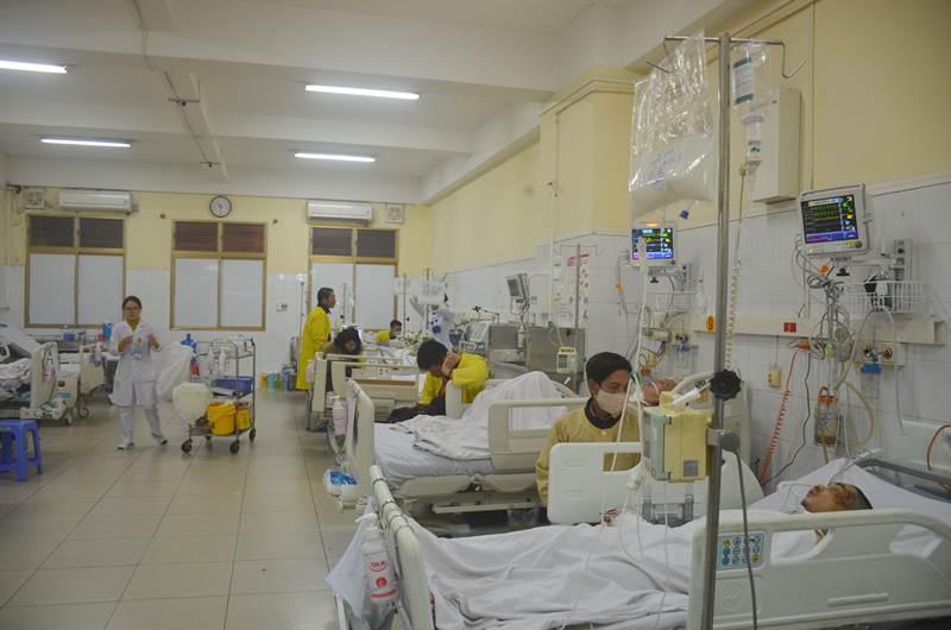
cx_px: 476
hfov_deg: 67.5
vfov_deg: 47.7
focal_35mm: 27
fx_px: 712
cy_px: 315
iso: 560
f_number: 4
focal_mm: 18
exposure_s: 1/60
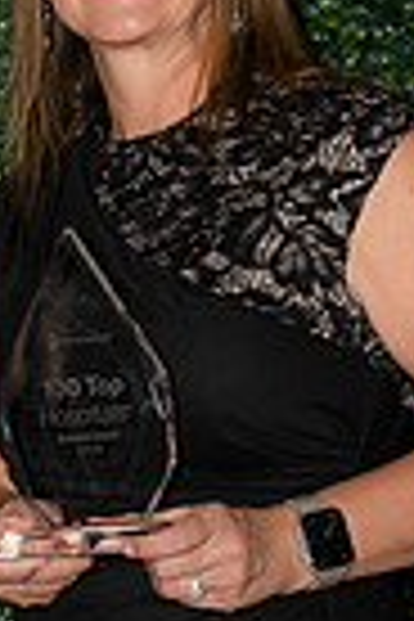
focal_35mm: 215
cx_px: -140
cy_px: 396
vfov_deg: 9.6
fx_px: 3708
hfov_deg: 6.3
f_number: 5
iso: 500
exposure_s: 1/160
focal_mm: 66
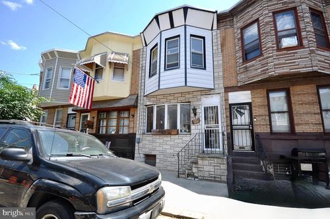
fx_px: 137
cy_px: 110
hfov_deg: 100.5
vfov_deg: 77.2
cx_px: 165
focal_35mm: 15
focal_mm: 10
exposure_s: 1/160
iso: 100
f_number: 6.3
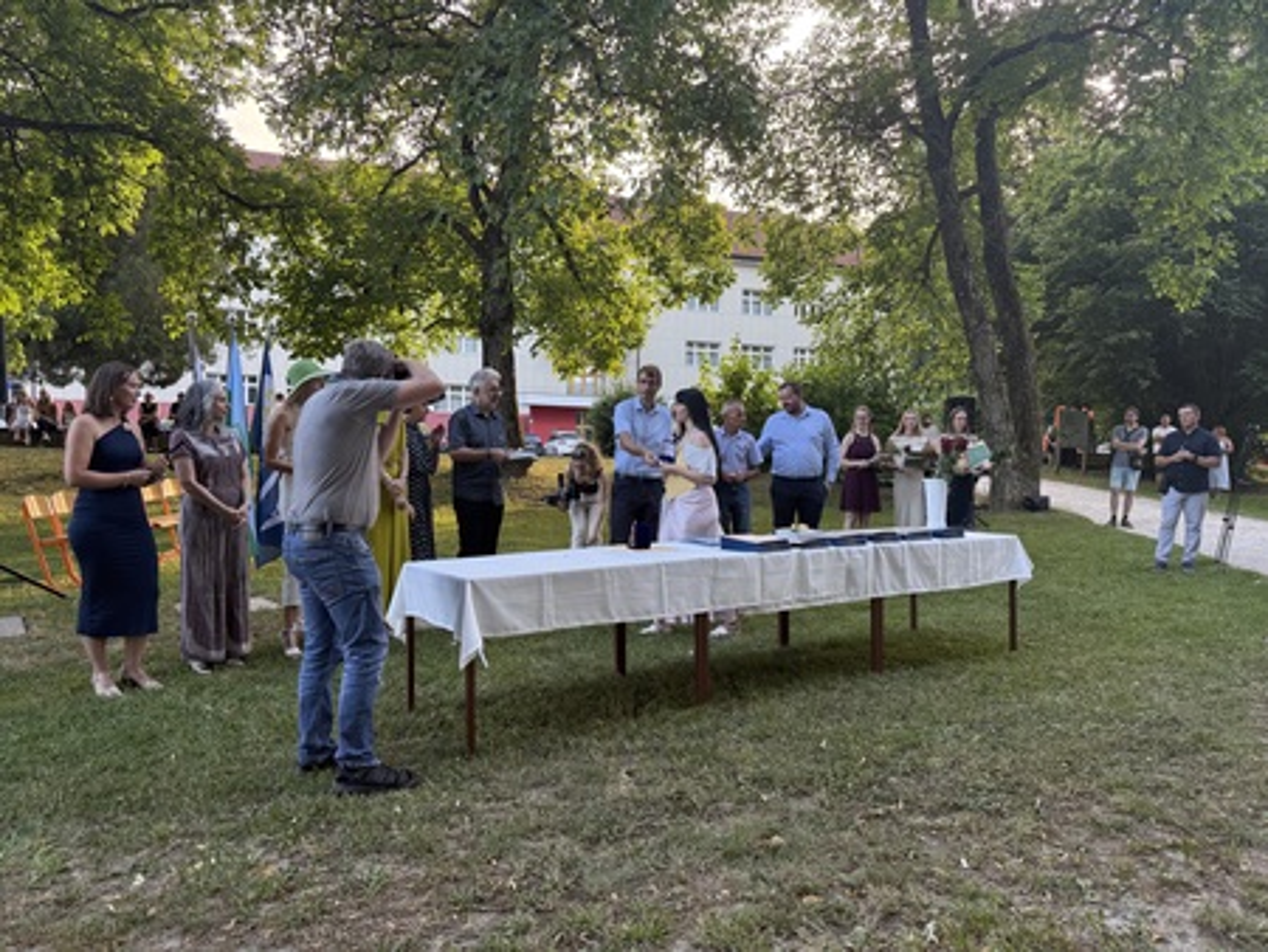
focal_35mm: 24
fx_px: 880
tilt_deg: -0.6
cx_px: 634
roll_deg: -1.3
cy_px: 476
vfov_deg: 56.9
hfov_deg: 71.6
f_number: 1.78
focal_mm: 6.76
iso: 160
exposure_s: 1/223
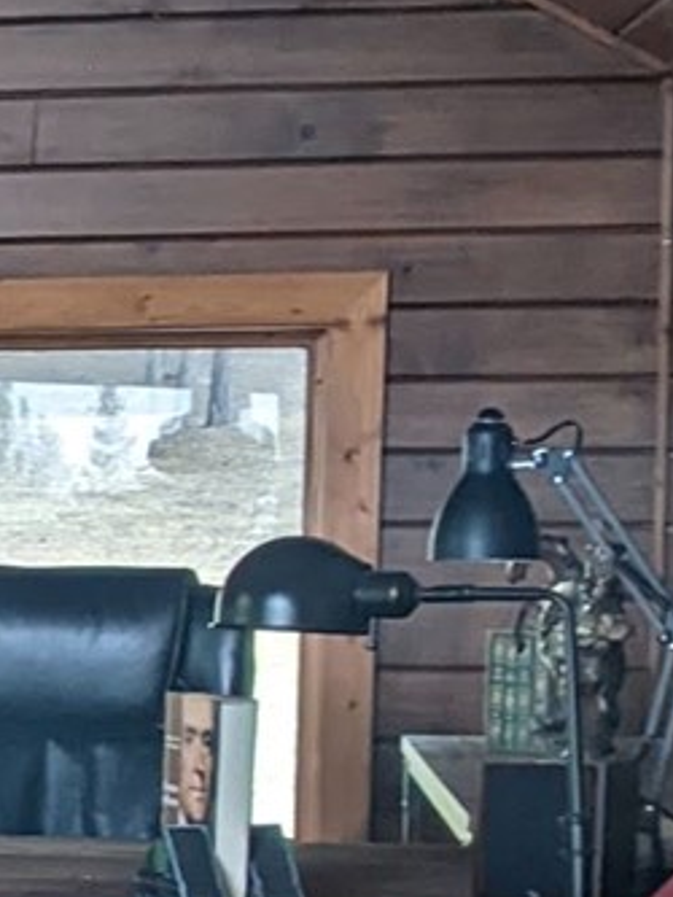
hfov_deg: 8.4
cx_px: -759
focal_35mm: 166
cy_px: 889
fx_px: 4300
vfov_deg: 11.8
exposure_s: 1/24
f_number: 1.8
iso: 79
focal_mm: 4.44
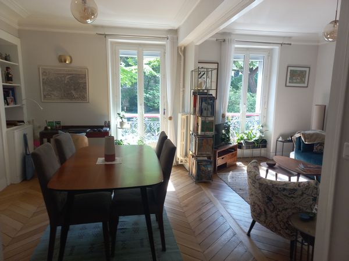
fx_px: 252
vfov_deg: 54.9
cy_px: 130
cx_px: 174
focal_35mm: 25
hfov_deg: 69.4
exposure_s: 1/50
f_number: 1.8
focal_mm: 4.6
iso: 80
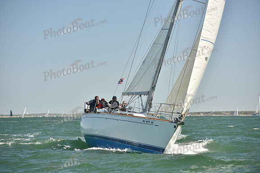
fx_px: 982
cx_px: 130
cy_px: 86
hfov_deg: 15.1
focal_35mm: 136
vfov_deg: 10.1
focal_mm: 135
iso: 250
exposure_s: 1/800
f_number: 4.5
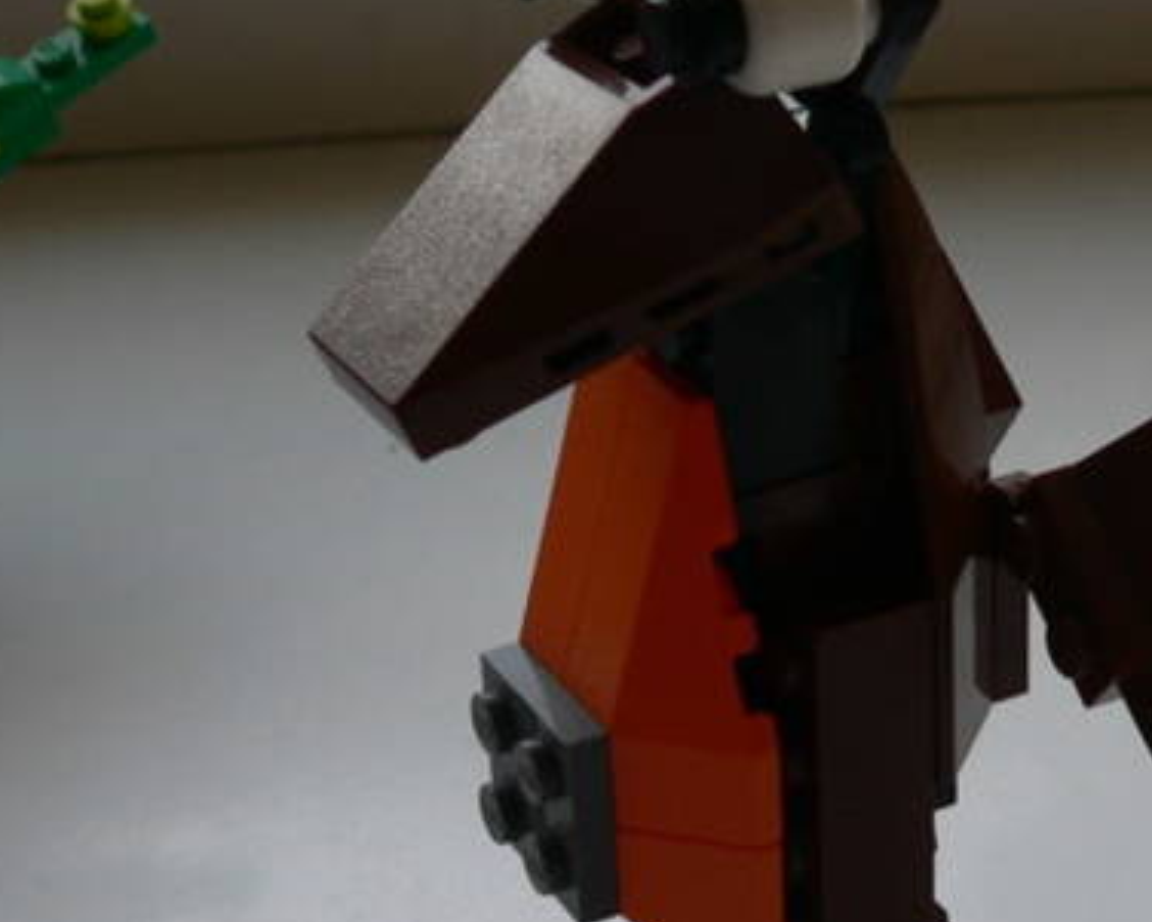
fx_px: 2865
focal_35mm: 84
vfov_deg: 18.1
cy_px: 777
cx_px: 720
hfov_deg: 22.7
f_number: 2.8
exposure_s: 1/125
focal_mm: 6
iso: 80
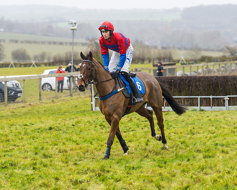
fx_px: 1549
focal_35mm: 221
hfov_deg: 8.7
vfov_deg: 7.0
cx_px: 112
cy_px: 102
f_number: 4
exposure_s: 1/800
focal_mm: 135
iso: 800
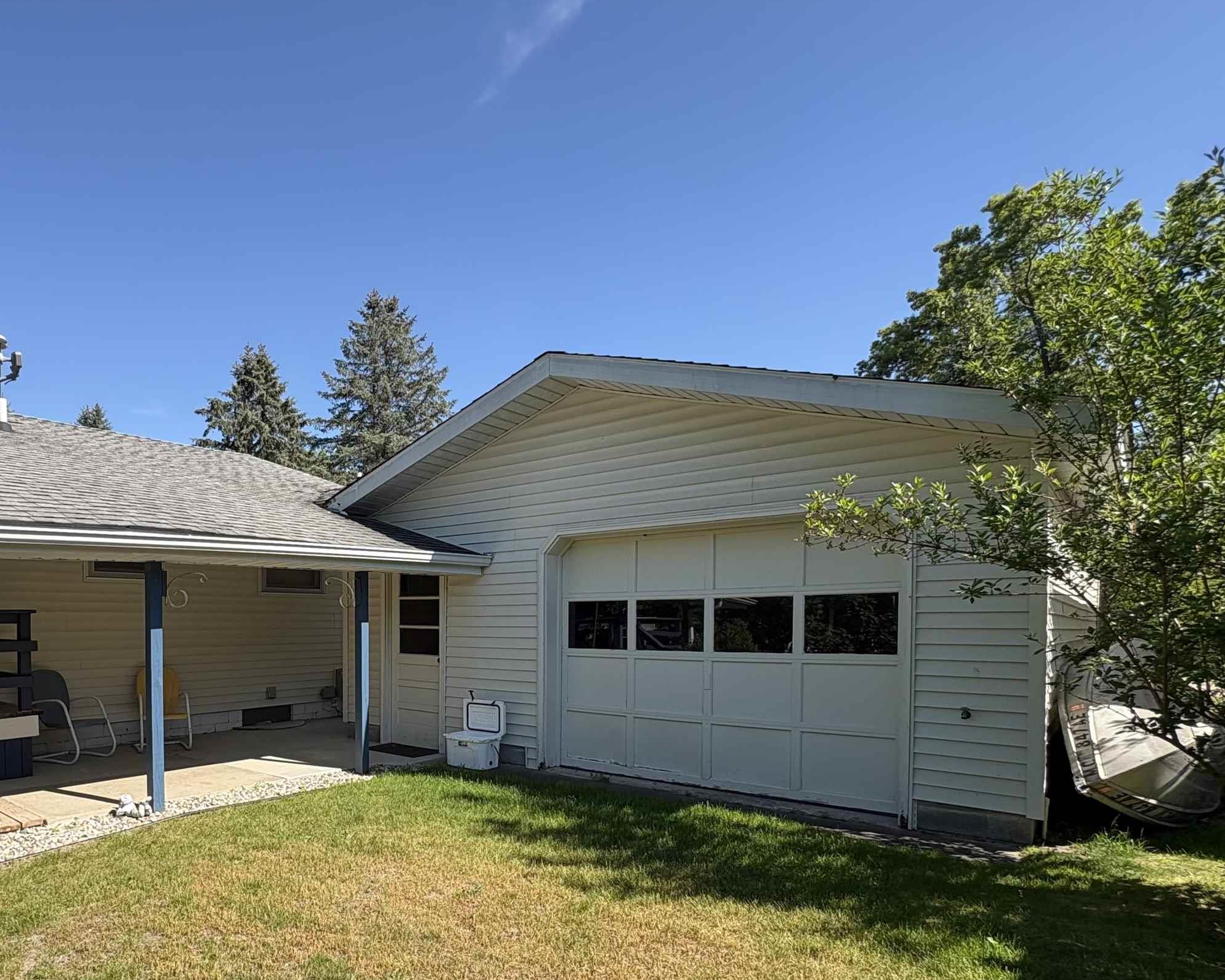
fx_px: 761
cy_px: 649
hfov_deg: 74.6
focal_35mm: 21
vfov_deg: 63.9
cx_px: 384
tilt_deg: -2.4
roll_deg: -0.1
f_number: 2.2
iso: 40
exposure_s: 1/541
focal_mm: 2.22
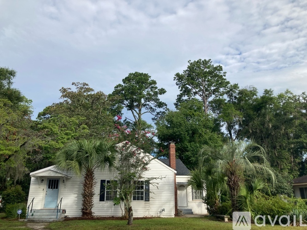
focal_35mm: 28
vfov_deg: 49.7
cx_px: 154
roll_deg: -1.1
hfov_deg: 63.5
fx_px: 248
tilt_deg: +18.8
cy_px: 115
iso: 20
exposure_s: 1/1350
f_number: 1.8
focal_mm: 3.99
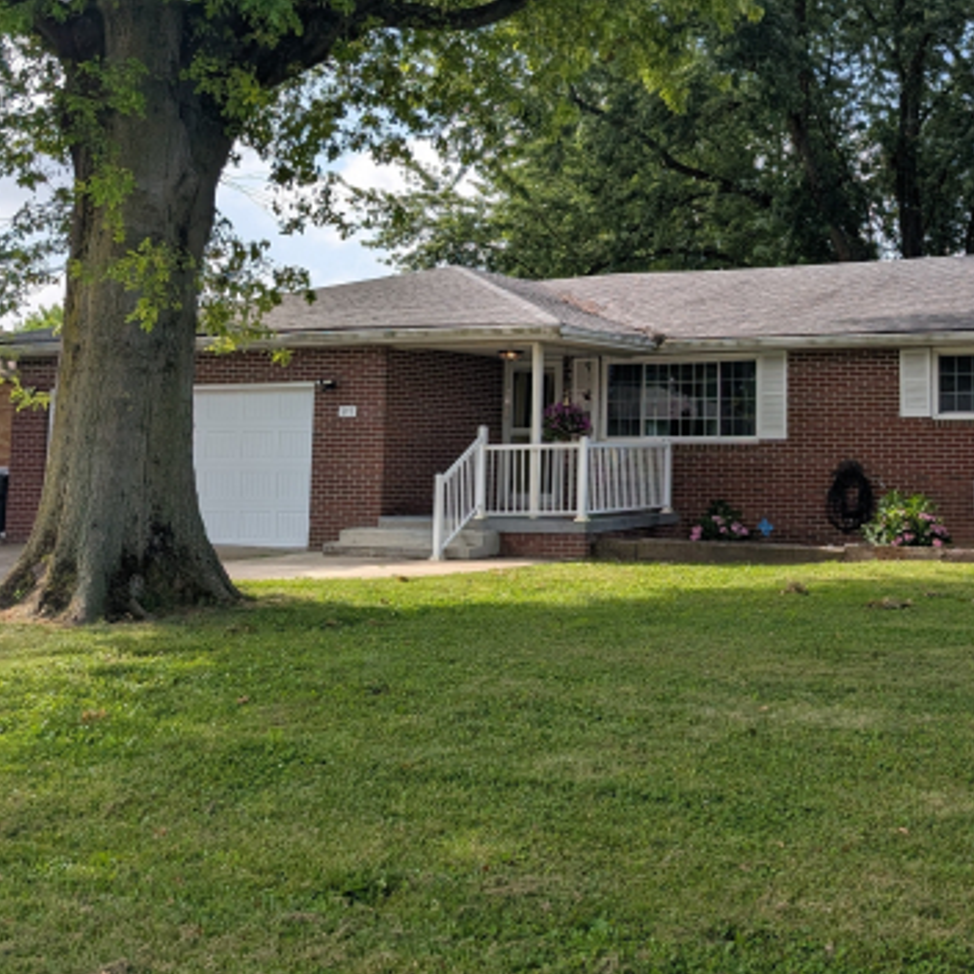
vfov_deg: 41.3
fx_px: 1273
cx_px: 814
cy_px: 320
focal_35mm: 40
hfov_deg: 39.8
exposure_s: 1/999
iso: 22
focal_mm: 6.9
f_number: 1.68
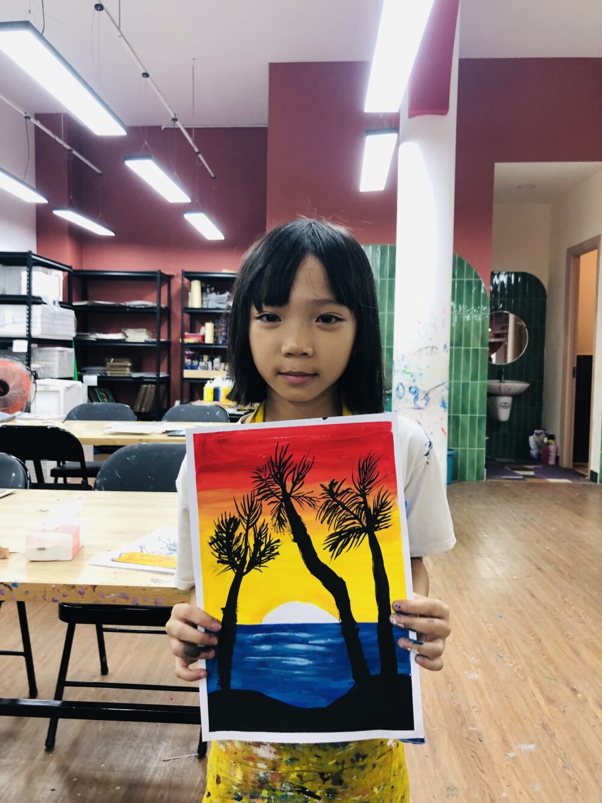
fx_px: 649
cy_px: 402
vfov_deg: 63.4
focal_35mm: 28
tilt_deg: -4.4
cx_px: 301
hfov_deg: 49.8
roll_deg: -0.1
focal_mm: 4
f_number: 1.8
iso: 80
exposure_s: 1/100
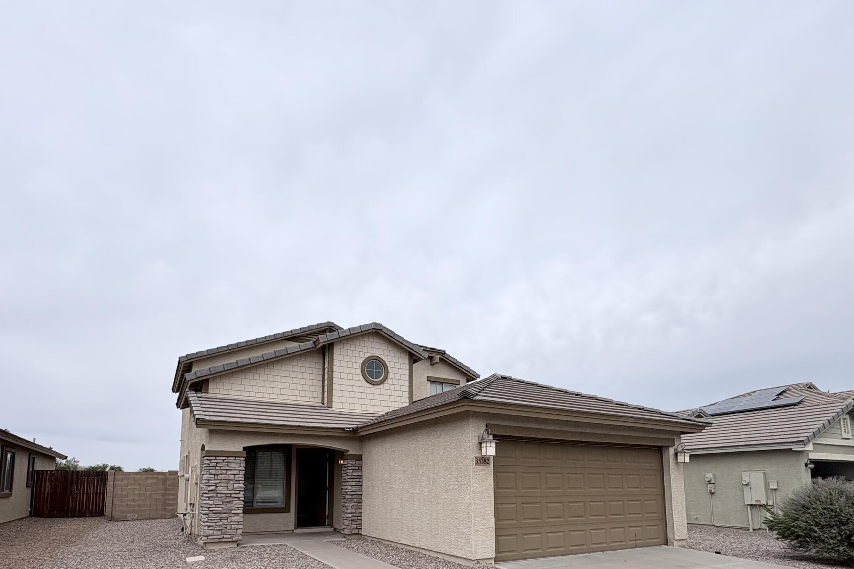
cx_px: 414
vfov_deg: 58.2
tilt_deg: +8.5
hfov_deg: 84.0
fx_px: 474
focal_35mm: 20
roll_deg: +0.7
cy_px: 437
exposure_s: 1/2985
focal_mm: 2.22
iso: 50
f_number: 2.2
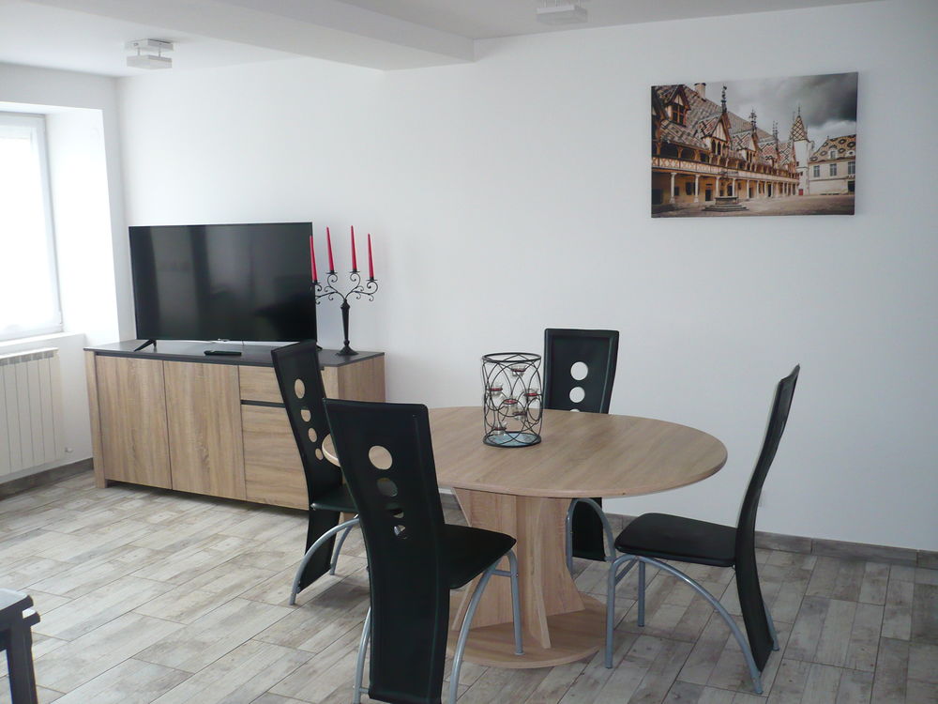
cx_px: 469
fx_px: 948
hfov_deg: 52.6
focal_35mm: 35
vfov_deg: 40.7
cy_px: 352
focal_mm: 5.8
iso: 200
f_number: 2.8
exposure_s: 1/30
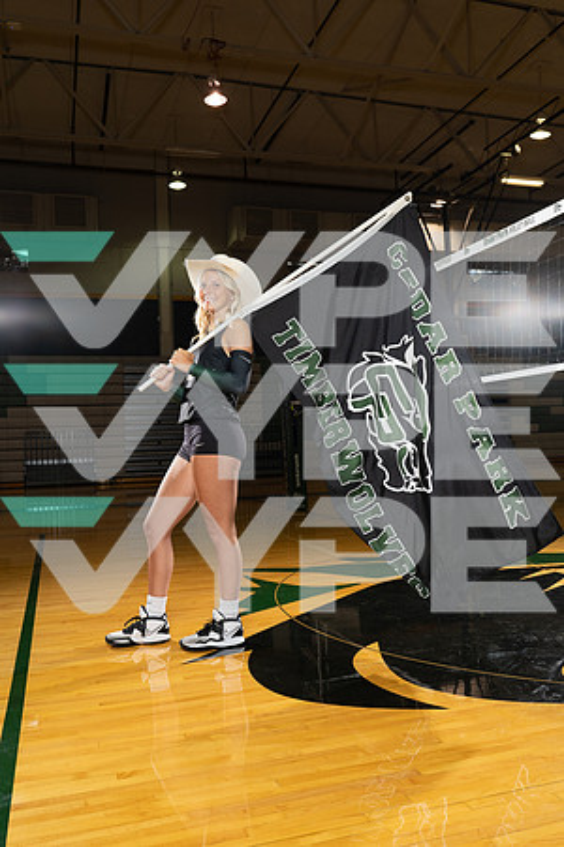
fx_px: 728
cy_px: 424
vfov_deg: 60.3
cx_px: 282
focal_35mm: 31
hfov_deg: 42.3
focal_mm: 31
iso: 800
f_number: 5.6
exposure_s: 1/250
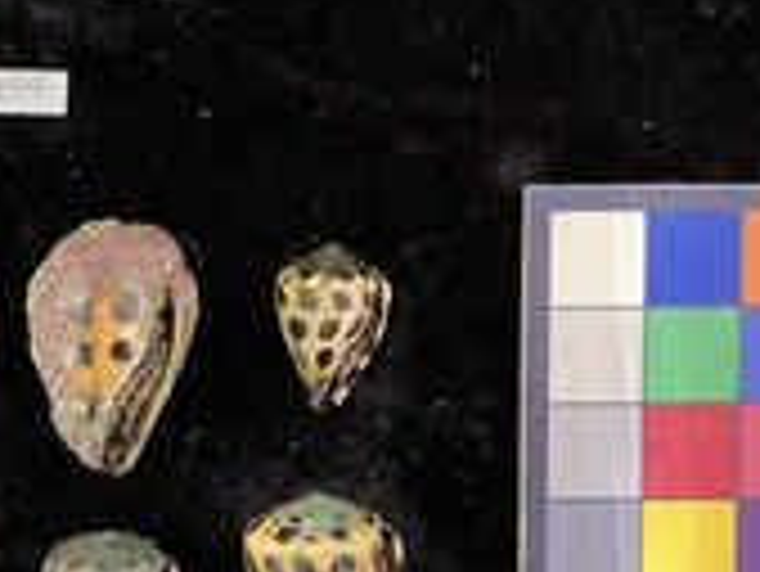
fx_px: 1318
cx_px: 207
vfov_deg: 23.7
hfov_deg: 31.7
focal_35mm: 60
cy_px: 529
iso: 100
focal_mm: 3
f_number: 1.8
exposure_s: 1/60
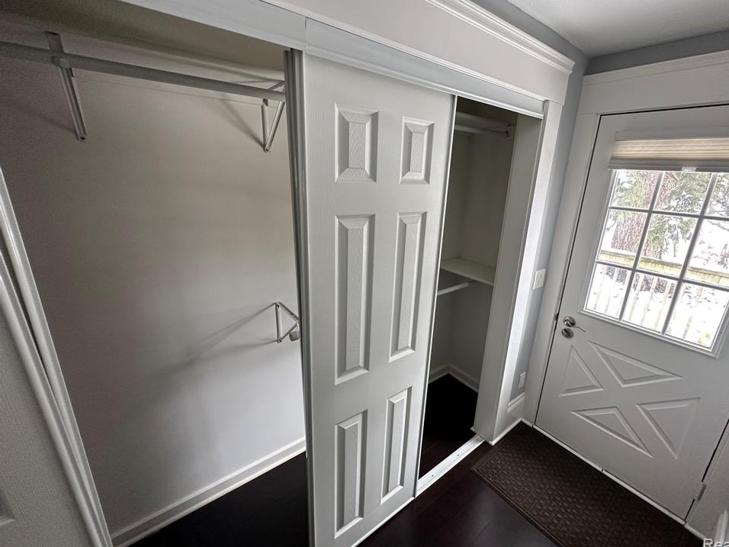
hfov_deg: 98.0
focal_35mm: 15
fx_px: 316
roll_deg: -2.4
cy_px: 264
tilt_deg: -17.2
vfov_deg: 81.7
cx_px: 390
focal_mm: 2.22
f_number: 2.2
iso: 160
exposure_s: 1/99
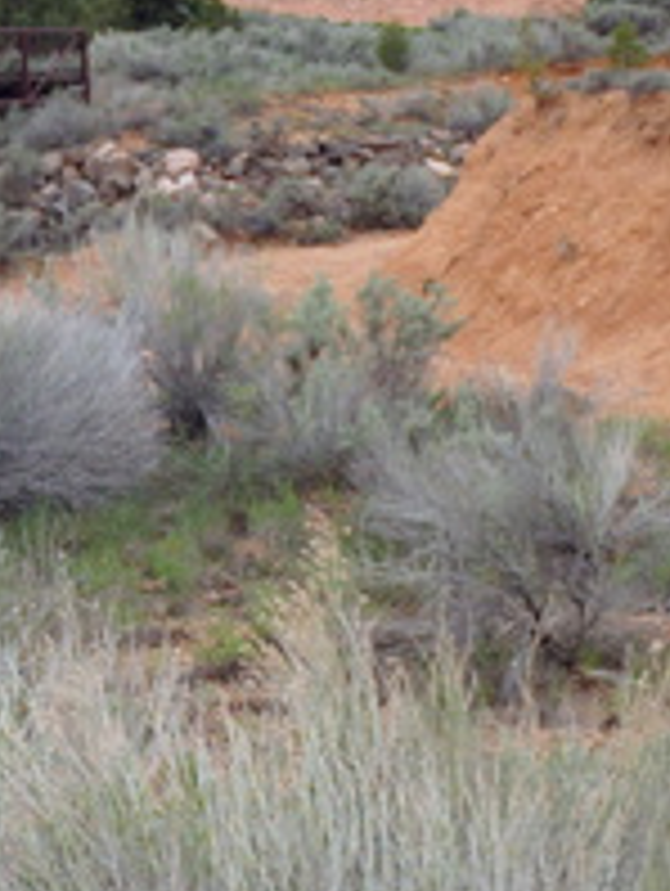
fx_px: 2987
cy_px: 223
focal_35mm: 116
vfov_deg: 16.9
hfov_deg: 12.4
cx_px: -180
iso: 125
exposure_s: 1/500
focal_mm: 8.3
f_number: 4.9
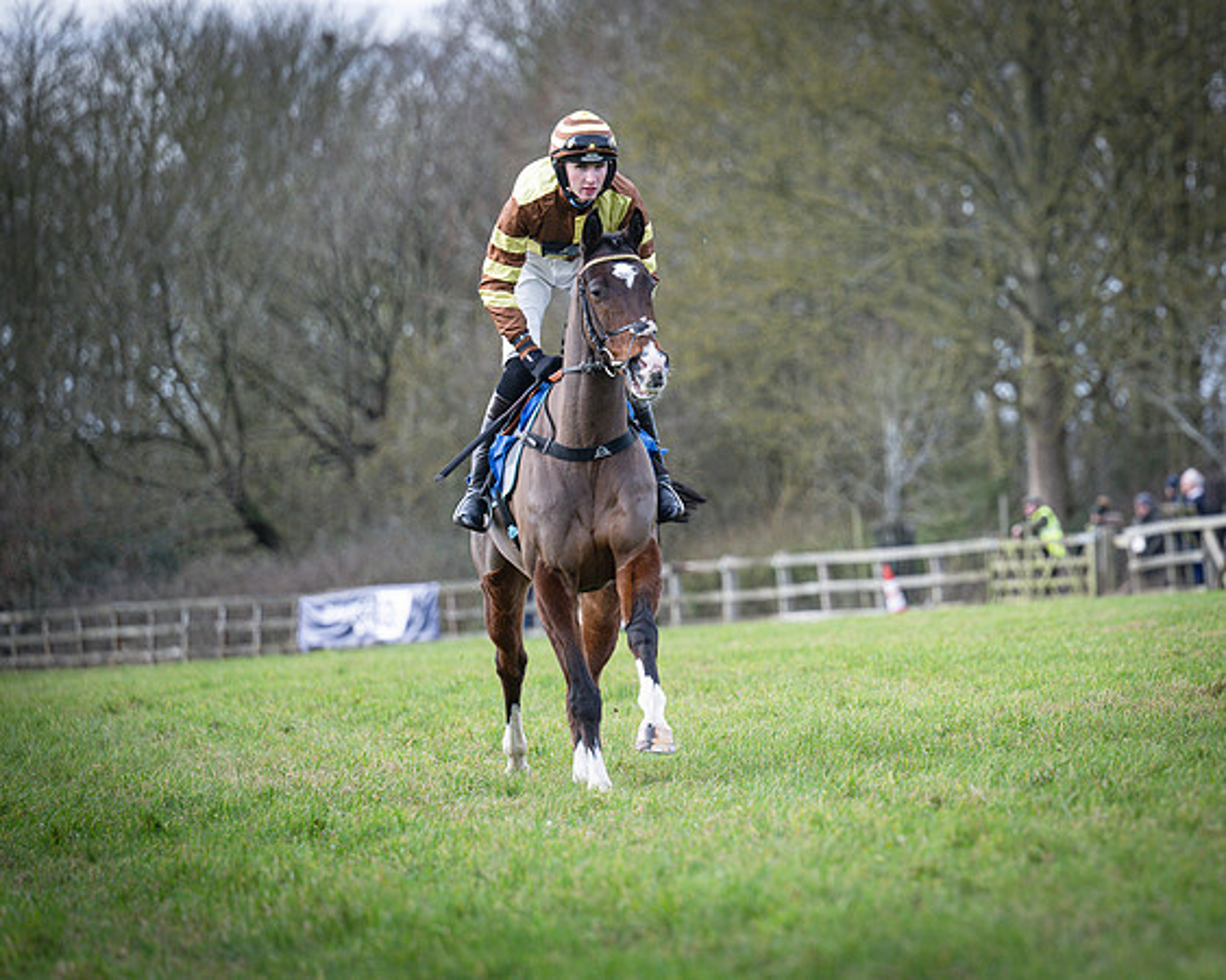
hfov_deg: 7.9
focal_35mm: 245
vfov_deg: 6.3
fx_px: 8878
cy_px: 436
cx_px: 889
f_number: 2.8
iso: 400
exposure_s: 1/1250
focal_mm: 150
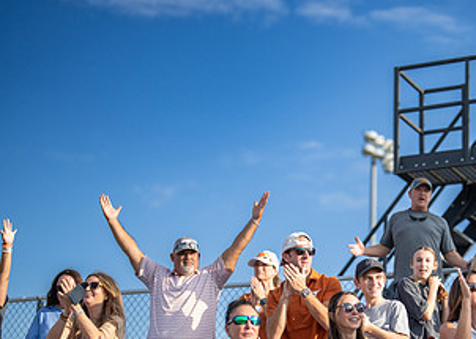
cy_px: 287
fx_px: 1377
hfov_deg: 19.2
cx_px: 456
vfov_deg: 13.9
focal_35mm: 102
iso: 100
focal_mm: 50
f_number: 1.2
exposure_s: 1/10000
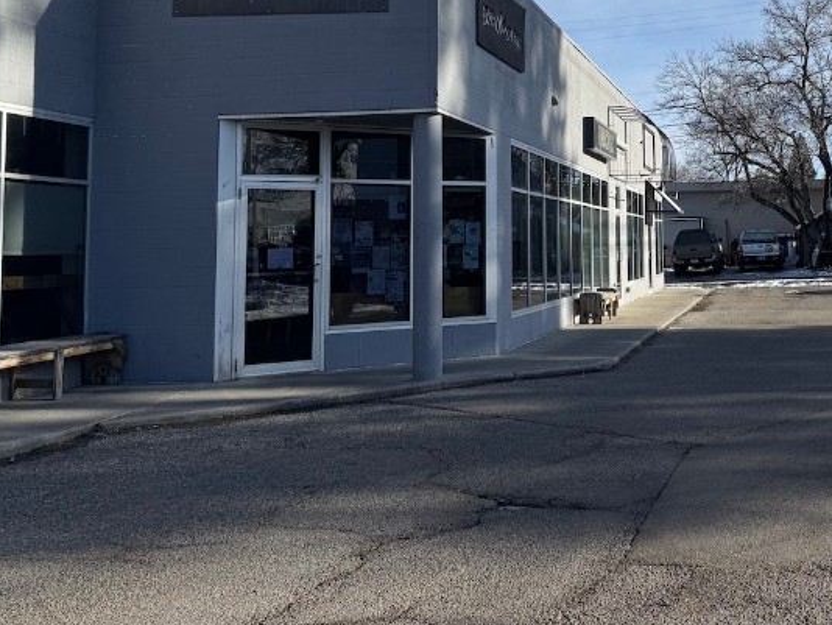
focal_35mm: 46
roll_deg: +0.8
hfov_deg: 40.0
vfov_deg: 30.9
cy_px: 137
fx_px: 1106
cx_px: 634
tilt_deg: +5.5
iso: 80
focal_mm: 6.76
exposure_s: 1/4950
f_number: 1.78
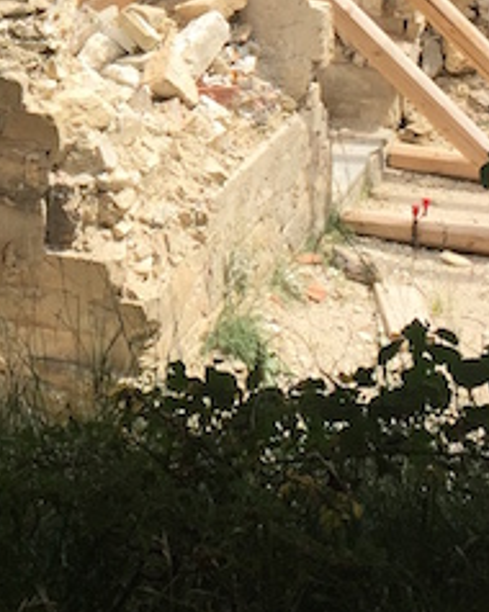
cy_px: -172
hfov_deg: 12.1
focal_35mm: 122
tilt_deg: -10.4
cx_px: -206
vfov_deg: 15.1
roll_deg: +1.2
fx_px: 2210
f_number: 2.2
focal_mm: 4.15
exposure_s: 1/860
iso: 32
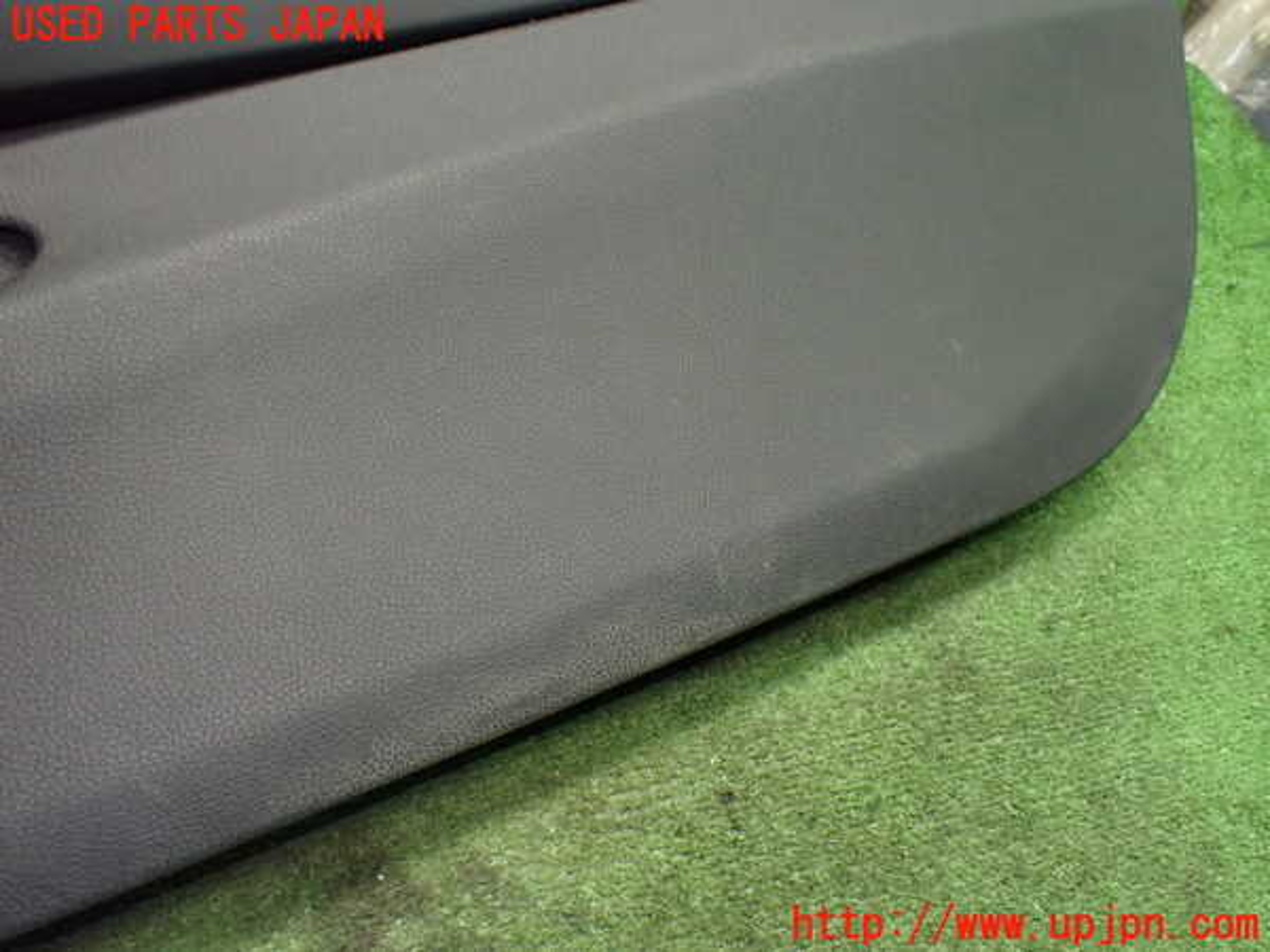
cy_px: 476
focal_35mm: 30
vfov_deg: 46.8
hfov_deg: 60.0
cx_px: 635
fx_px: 1101
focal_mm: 5.4
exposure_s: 1/80
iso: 800
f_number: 2.3
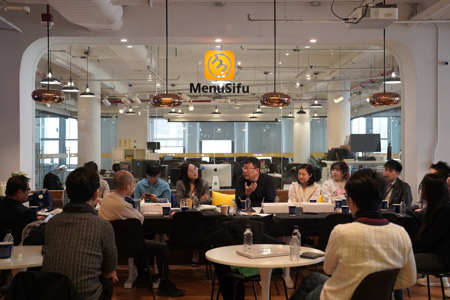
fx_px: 625
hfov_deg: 39.6
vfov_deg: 27.0
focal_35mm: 50
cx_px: 225
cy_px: 150
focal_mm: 50
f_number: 4
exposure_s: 1/160
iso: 2000
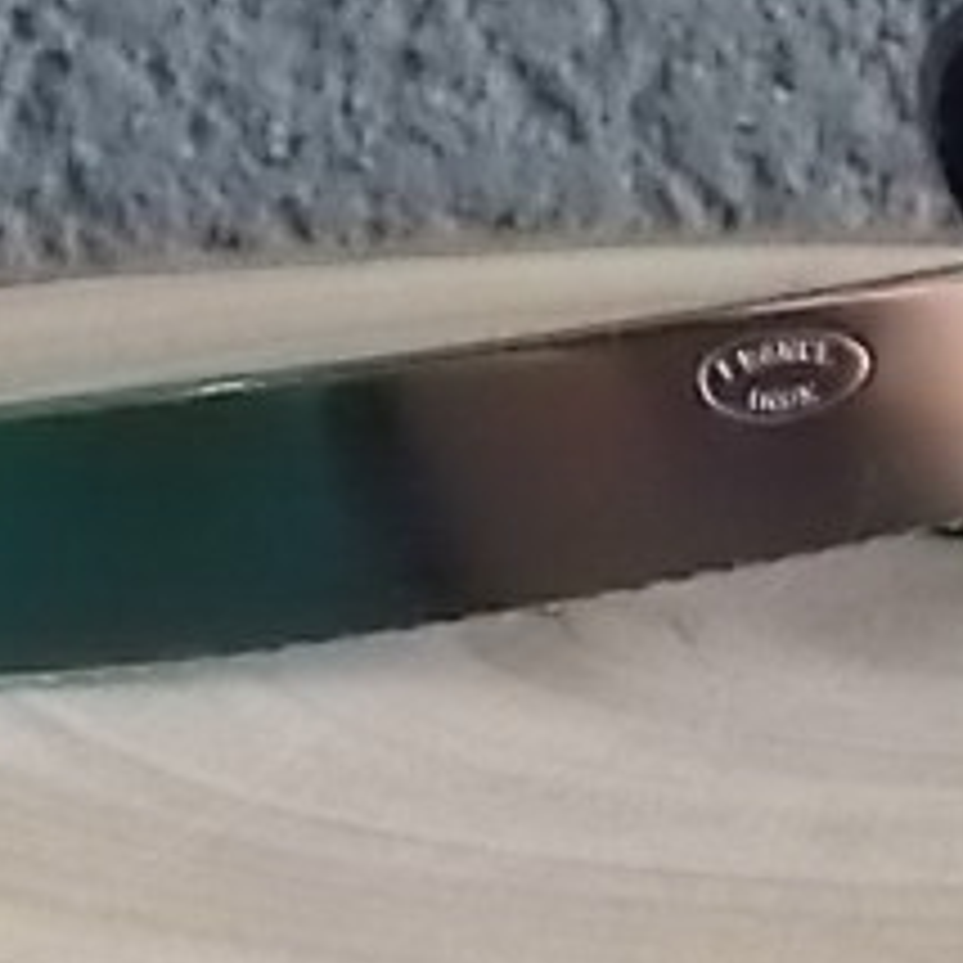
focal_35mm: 344
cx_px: 662
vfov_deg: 5.1
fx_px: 10827
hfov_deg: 5.1
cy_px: 446
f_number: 6.5
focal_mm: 23
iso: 800
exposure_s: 1/250
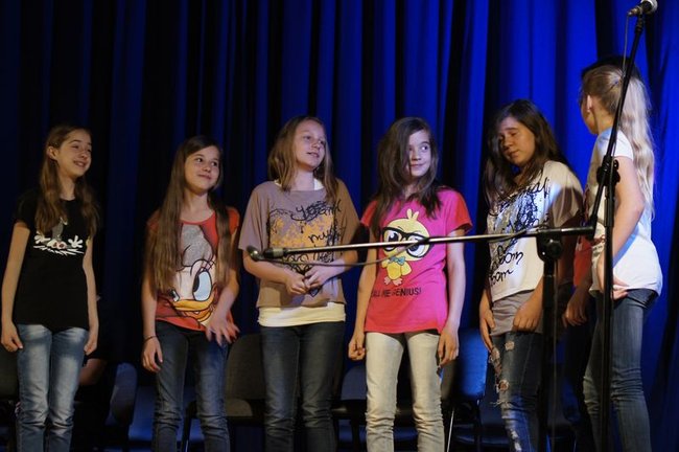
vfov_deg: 10.1
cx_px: 340
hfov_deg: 15.2
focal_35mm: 135
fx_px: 2544
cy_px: 226
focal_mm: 90
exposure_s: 1/50
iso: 1600
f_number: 5
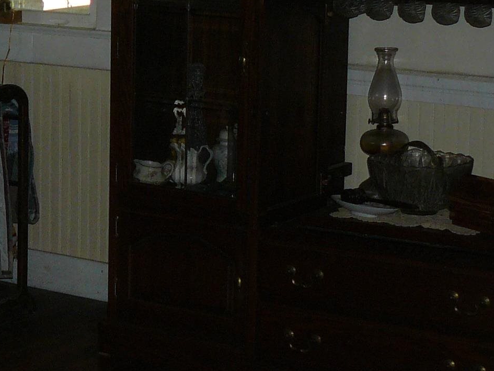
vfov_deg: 12.6
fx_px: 1670
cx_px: -56
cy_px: 116
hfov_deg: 16.3
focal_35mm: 117
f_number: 2.8
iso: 100
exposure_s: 1/50
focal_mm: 6
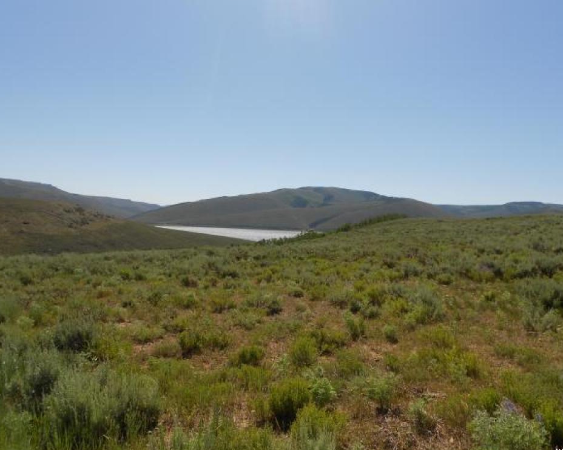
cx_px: 277
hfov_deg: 62.2
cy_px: 223
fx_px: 466
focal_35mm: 28
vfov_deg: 51.5
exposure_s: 1/1500
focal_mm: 4.6
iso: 80
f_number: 3.2
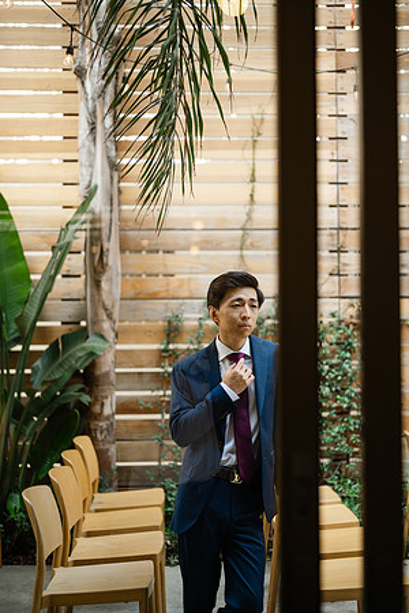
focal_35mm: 50
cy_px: 306
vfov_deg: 39.6
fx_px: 852
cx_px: 204
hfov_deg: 27.0
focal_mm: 50
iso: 64
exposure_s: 1/125
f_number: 1.8
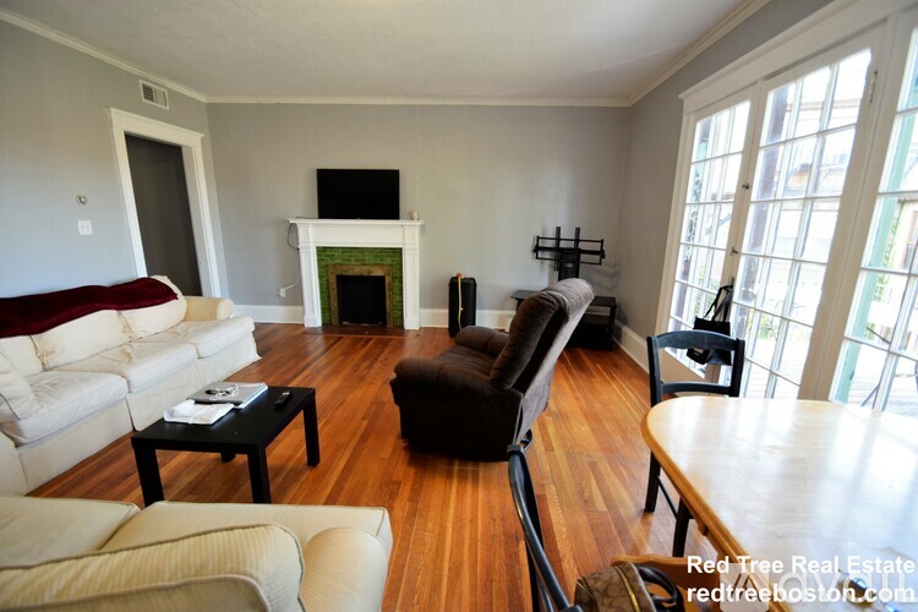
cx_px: 459
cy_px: 306
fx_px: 382
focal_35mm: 15
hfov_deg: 100.4
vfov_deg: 77.3
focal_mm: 10
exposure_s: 1/60
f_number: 4
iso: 640
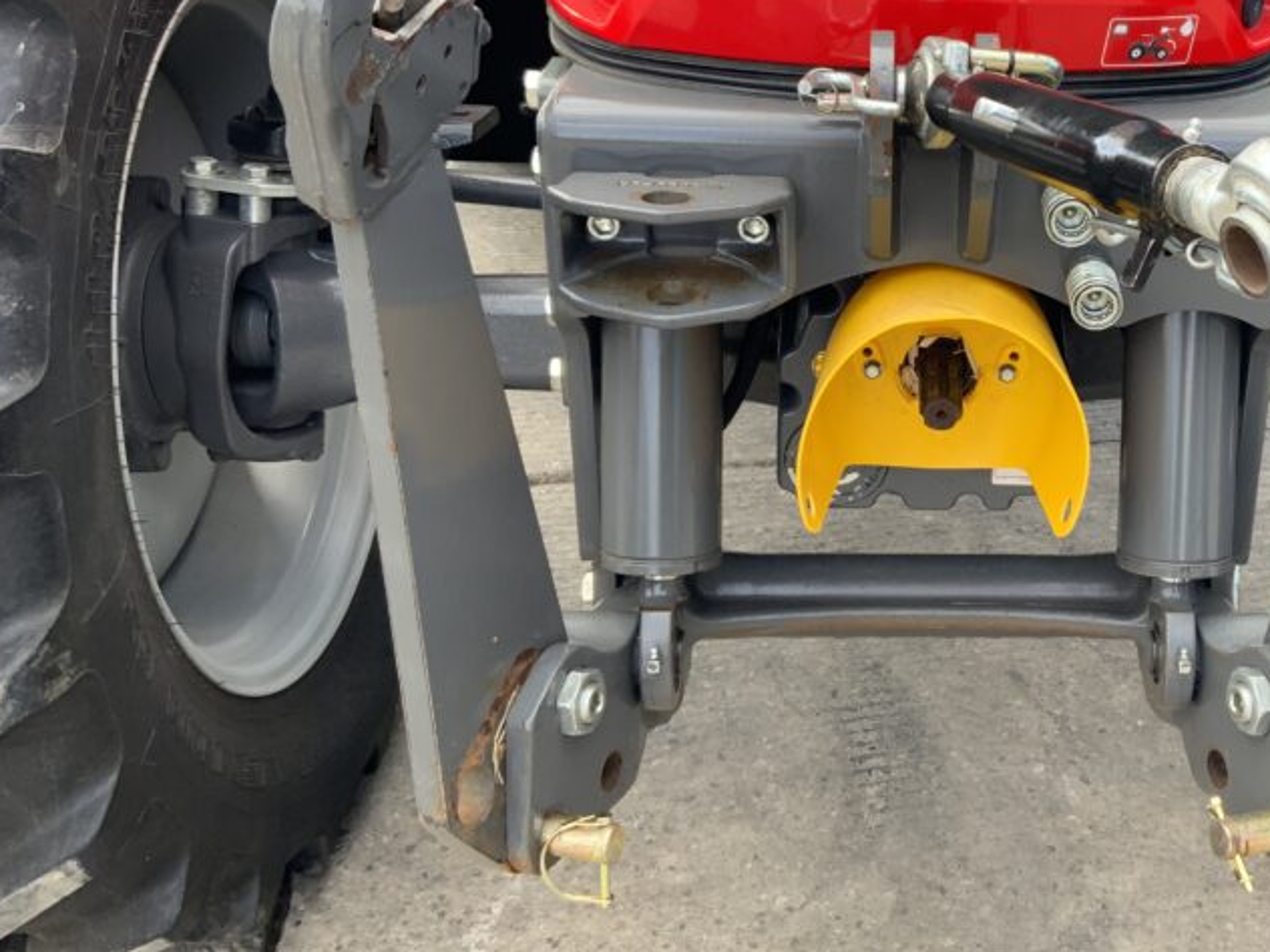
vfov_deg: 30.7
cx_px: 1009
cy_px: 347
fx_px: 1724
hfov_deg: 38.9
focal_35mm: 47
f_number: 1.8
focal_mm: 3
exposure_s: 1/122
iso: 32
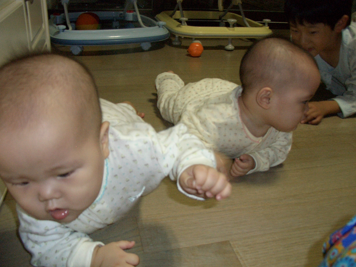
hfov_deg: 55.4
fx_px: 339
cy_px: 134
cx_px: 178
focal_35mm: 33
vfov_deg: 42.9
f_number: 2.8
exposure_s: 1/60
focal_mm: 7.1
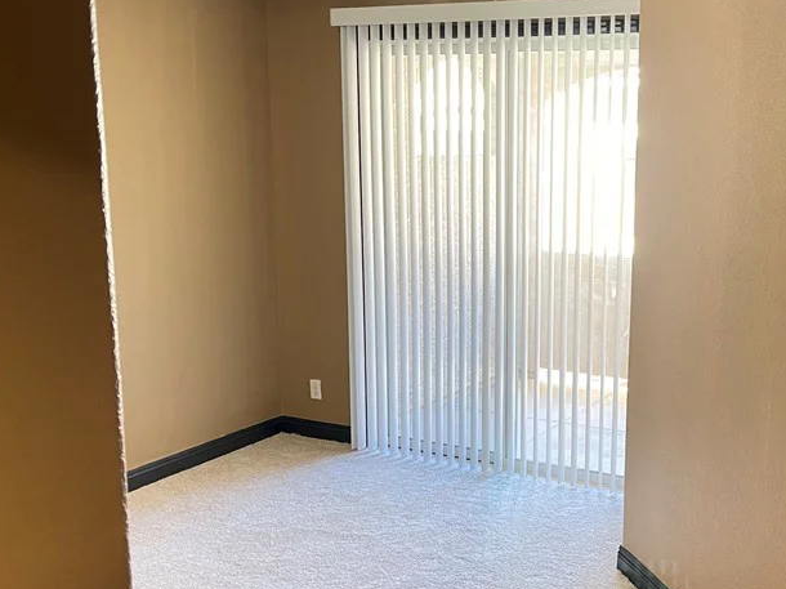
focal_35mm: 42
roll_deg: -0.7
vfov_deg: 34.3
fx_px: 953
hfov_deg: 43.9
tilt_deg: -12.5
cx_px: 548
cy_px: 336
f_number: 1.6
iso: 500
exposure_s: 1/60
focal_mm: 5.1
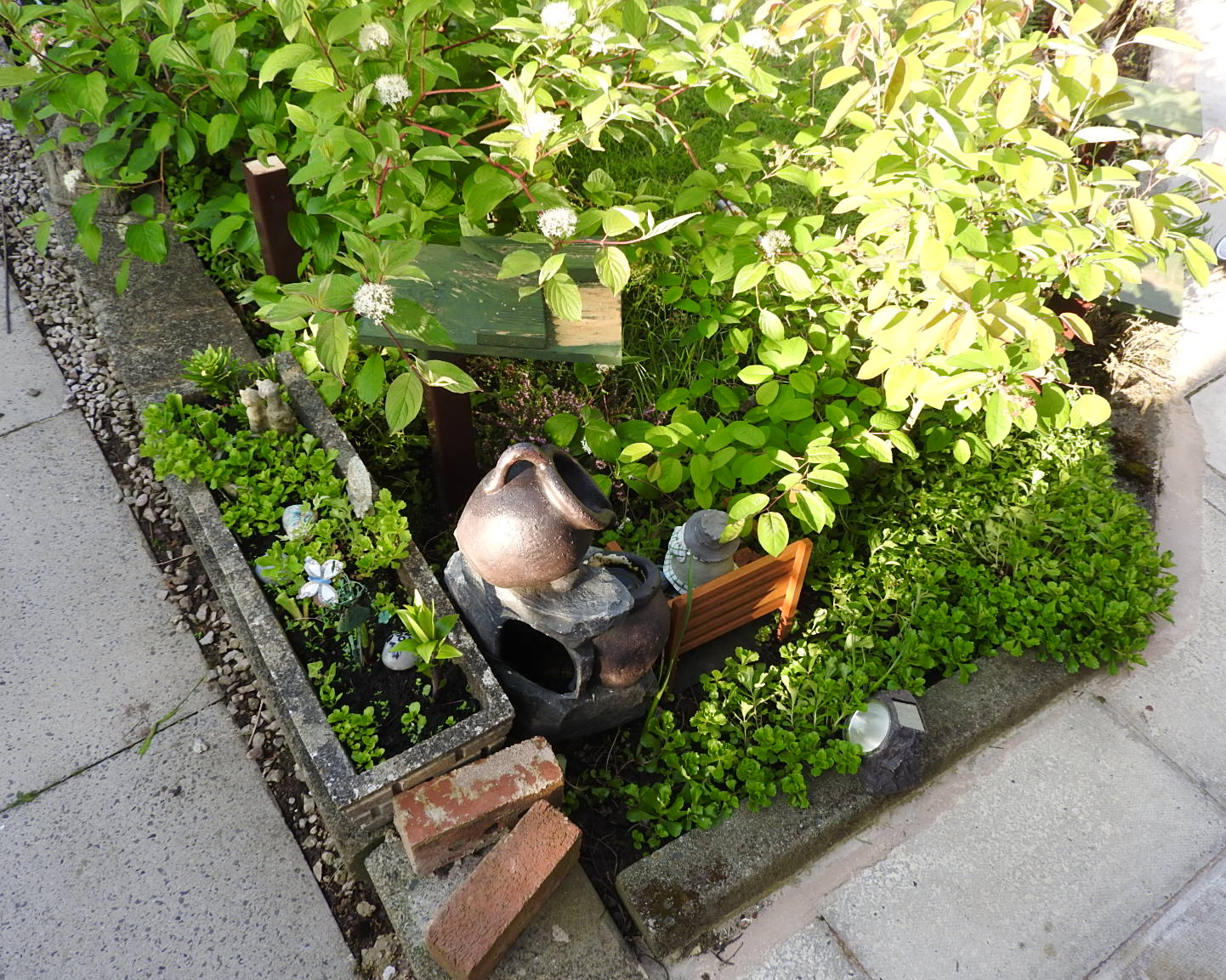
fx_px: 943
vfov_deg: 54.9
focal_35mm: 26
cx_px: 612
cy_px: 484
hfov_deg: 66.0
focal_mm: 4.3
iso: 100
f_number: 3.3
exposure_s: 1/100
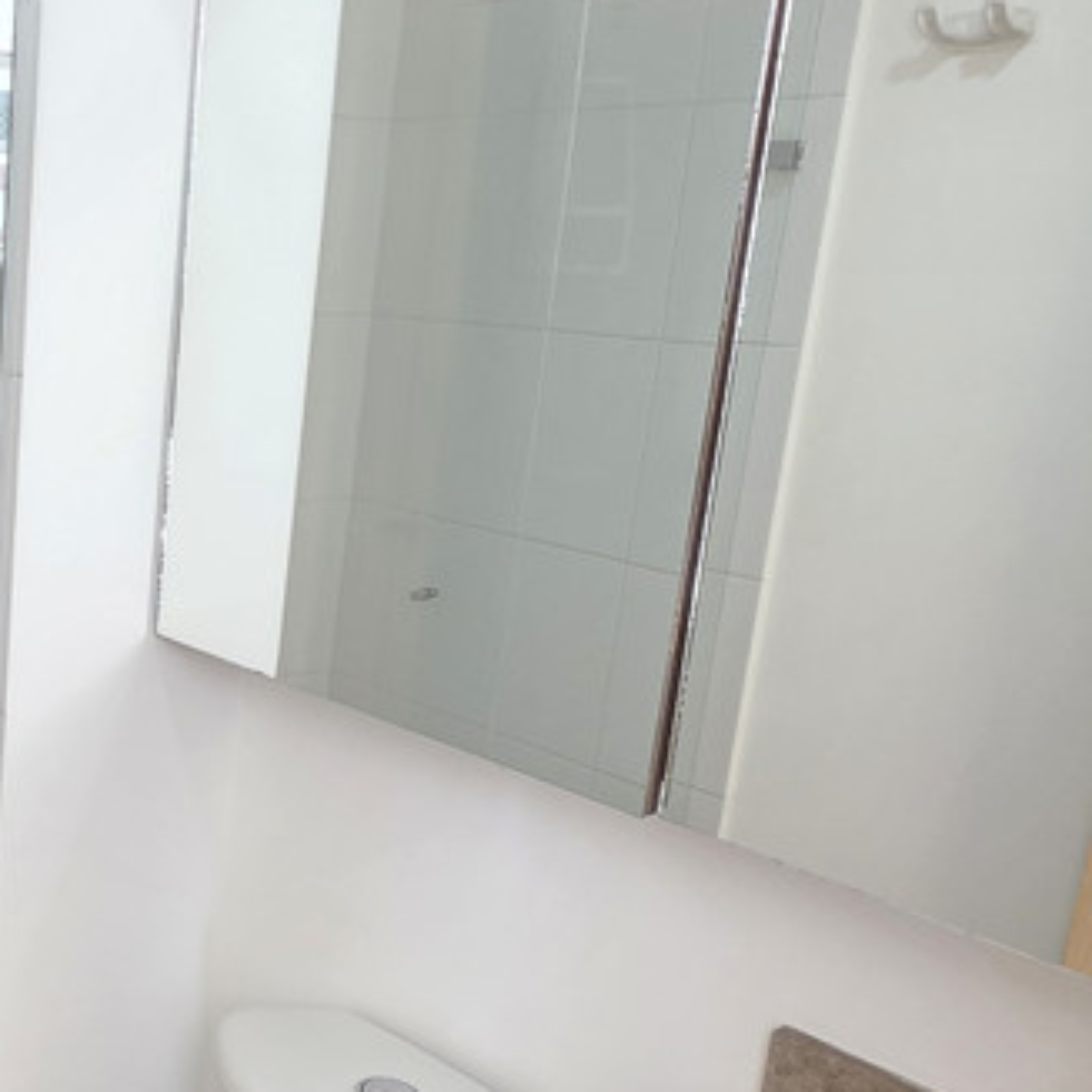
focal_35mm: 38
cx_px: -97
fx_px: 1356
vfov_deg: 43.8
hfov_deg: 37.2
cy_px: 611
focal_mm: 2.2
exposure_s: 1/60
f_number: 1.9
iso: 320
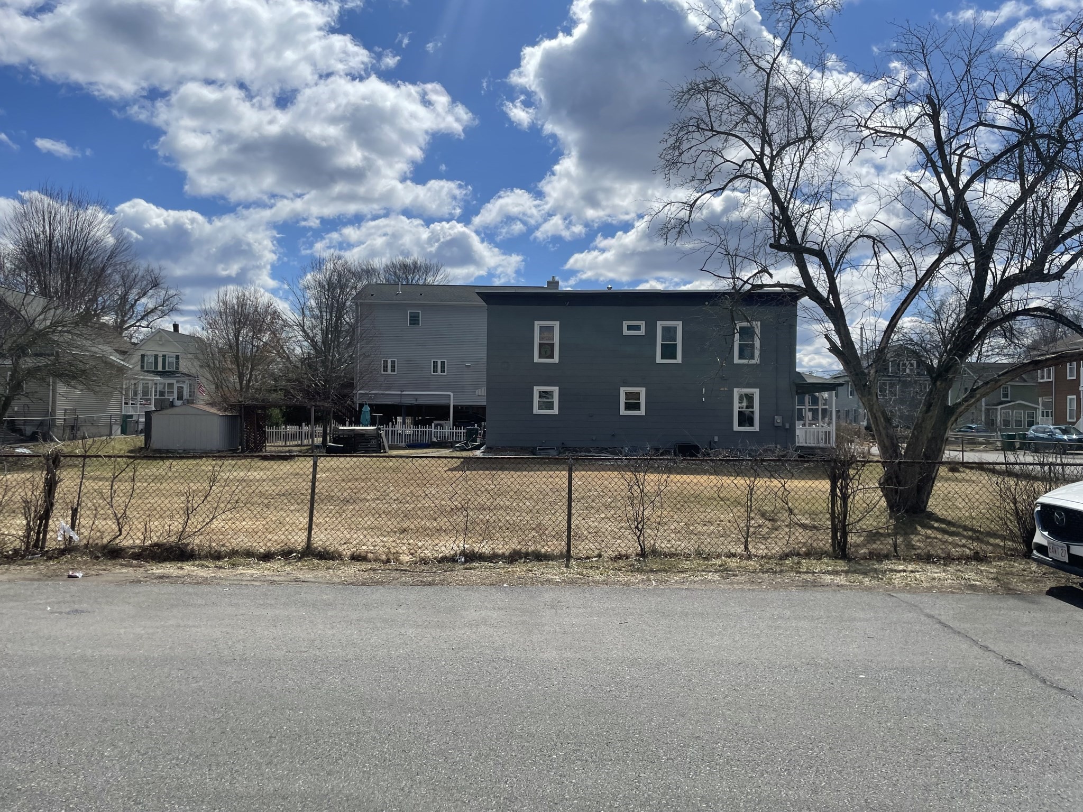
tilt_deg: +2.0
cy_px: 406
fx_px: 813
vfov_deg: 53.1
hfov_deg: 67.3
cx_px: 542
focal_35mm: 26
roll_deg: +0.0
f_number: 1.6
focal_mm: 4.2
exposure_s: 1/8403
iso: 32
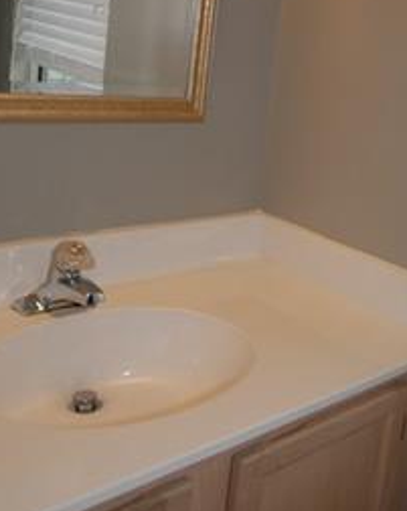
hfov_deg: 34.0
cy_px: 164
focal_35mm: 43
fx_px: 649
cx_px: 316
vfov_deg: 42.3
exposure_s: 1/60
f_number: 4
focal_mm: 10
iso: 100
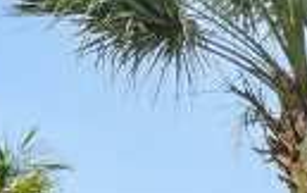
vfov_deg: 7.6
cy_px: 503
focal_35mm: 158
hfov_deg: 10.0
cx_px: 916
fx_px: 1324
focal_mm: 8.67
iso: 190
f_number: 1.8
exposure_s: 1/730
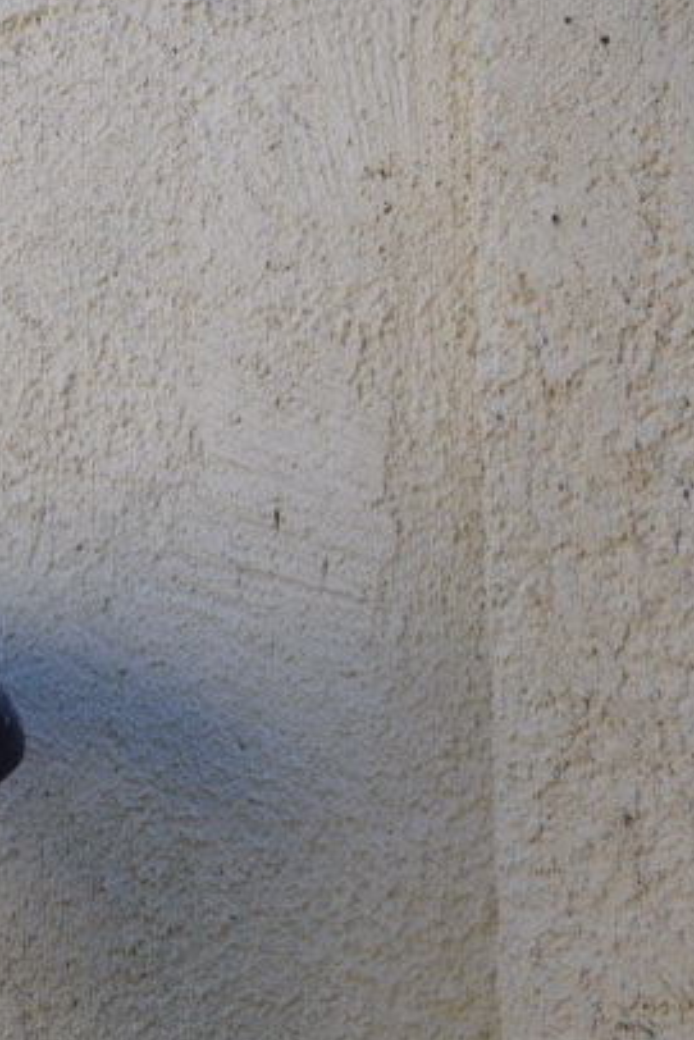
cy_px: 601
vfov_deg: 30.0
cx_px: -149
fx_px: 1936
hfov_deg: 19.1
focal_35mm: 67
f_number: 8
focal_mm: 34
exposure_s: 1/125
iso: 100
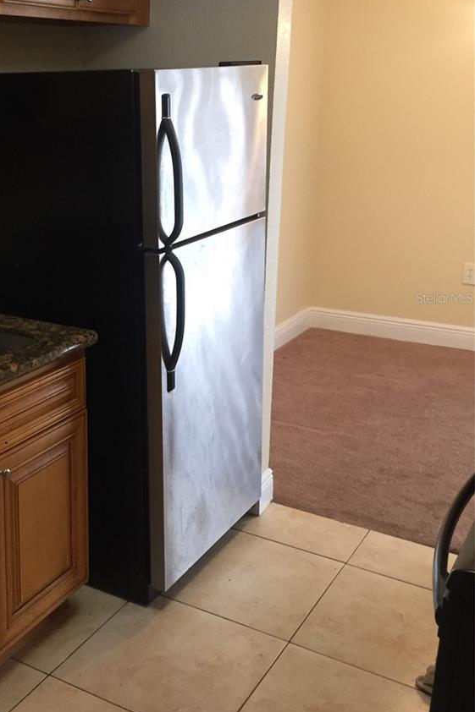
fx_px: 851
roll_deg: +1.4
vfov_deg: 45.3
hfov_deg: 30.4
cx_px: 95
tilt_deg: -12.2
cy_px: 298
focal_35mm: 43
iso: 125
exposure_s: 1/30
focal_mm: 4.15
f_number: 2.2
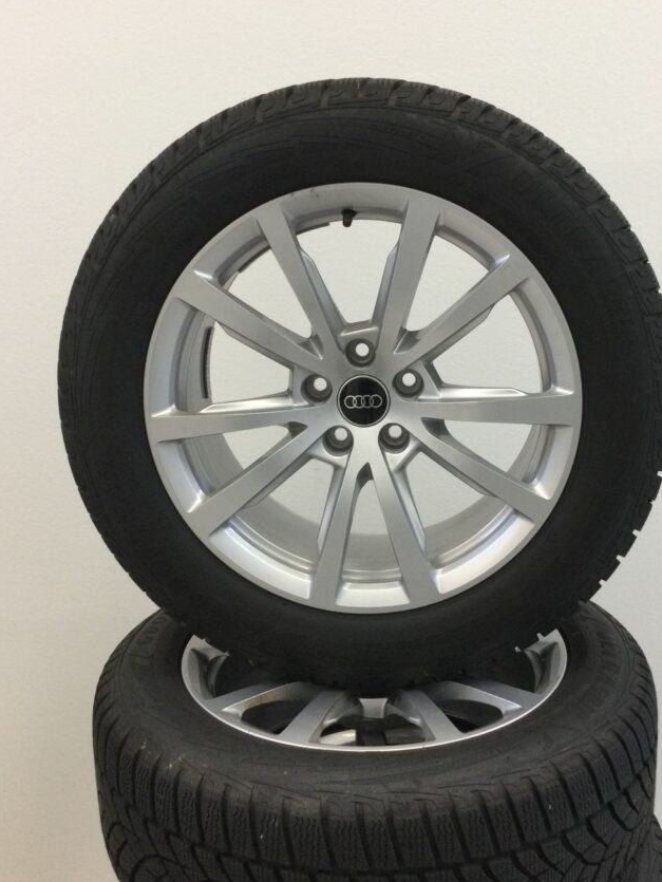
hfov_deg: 37.6
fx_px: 968
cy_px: 412
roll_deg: +2.5
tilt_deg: -14.2
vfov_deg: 48.9
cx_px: 385
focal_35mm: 38
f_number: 2.4
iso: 100
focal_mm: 3.3
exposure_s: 1/33
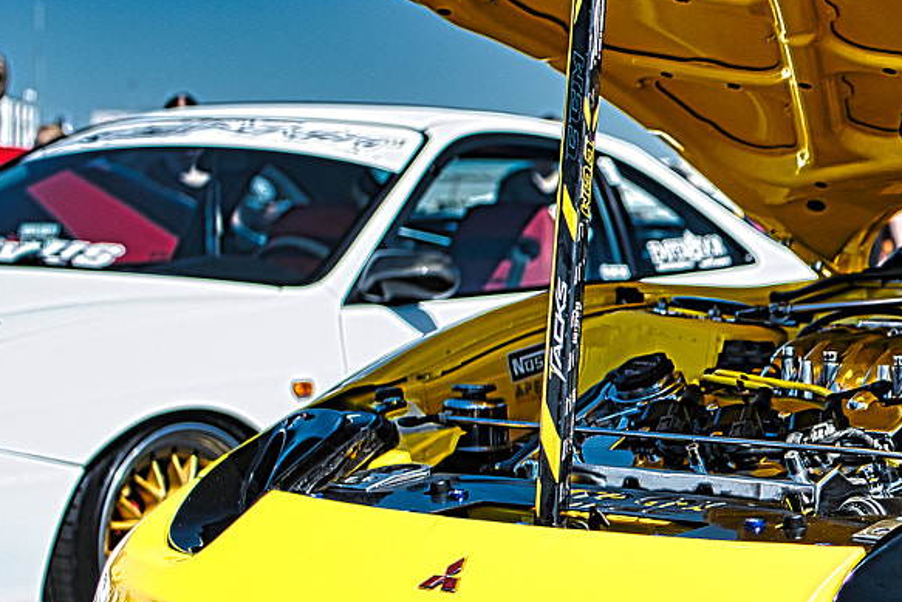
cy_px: 486
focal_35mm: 96
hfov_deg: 19.4
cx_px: 1204
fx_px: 2406
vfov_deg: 14.2
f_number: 2.8
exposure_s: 1/1000
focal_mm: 35
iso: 100
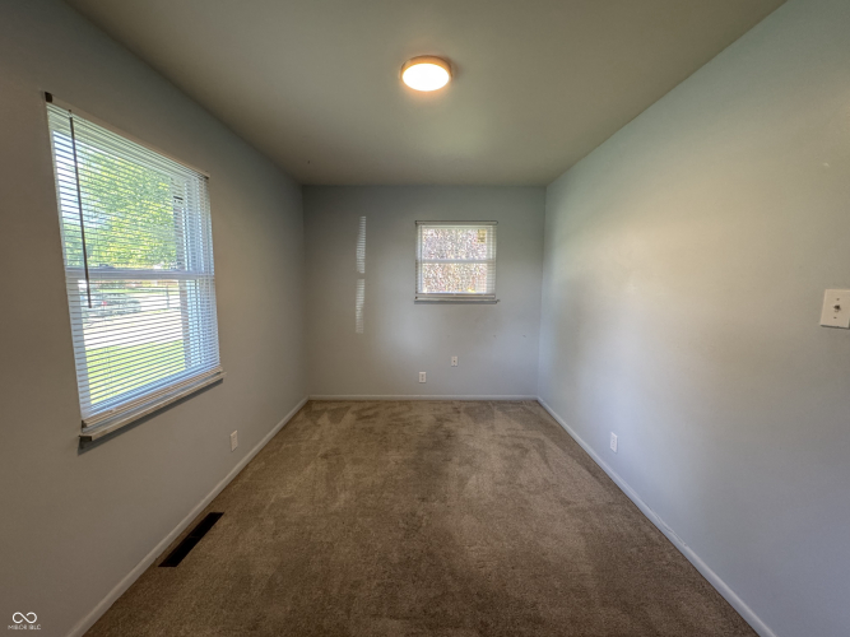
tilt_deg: -6.3
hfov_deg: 102.1
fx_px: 344
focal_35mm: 14
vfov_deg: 85.7
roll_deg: +0.5
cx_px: 425
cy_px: 318
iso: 320
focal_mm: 2.22
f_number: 2.2
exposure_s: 1/120
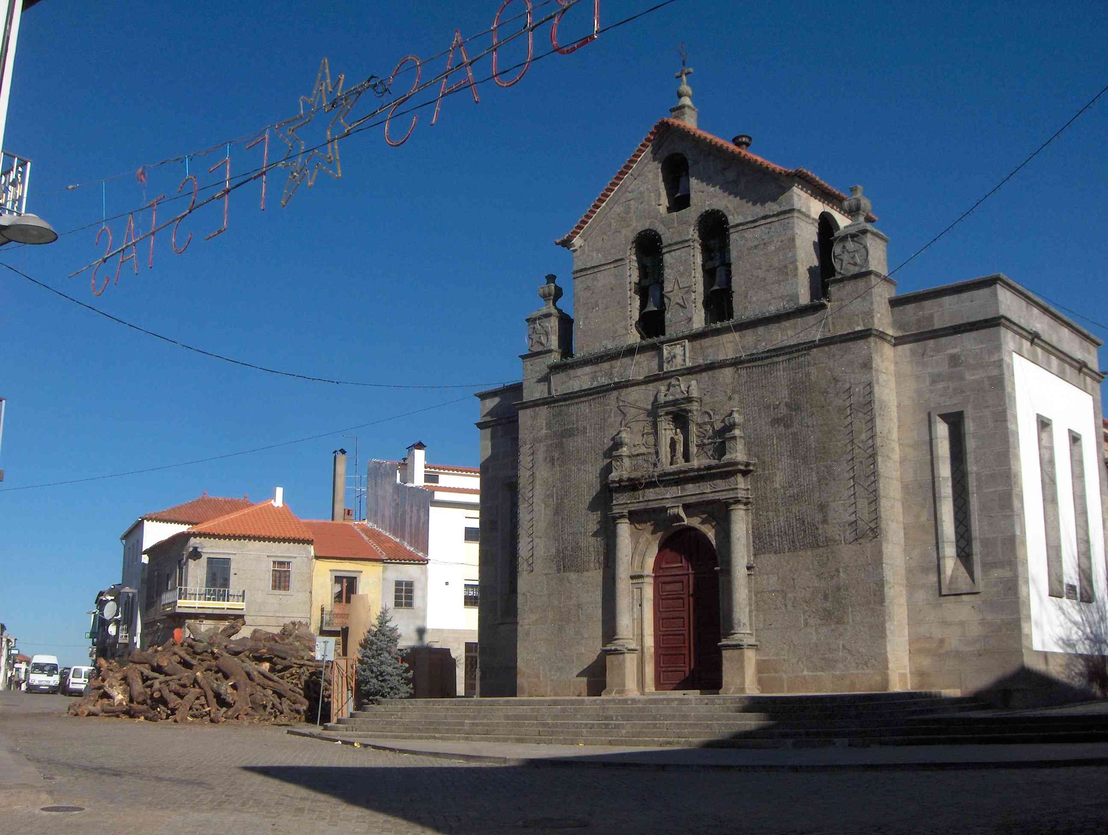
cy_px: 418
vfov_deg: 36.9
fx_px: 1250
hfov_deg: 47.8
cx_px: 554
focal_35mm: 39
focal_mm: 8
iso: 100
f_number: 4.8
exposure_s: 1/1316
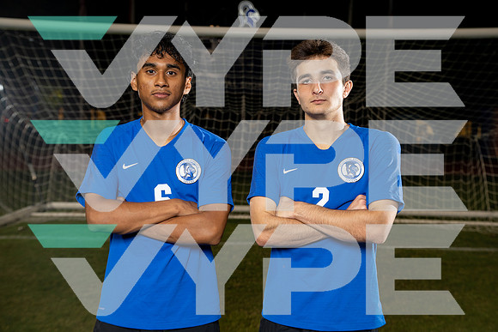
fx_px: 636
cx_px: 249
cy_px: 166
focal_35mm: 46
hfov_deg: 42.7
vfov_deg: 29.3
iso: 400
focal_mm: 46
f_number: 4
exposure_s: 1/125
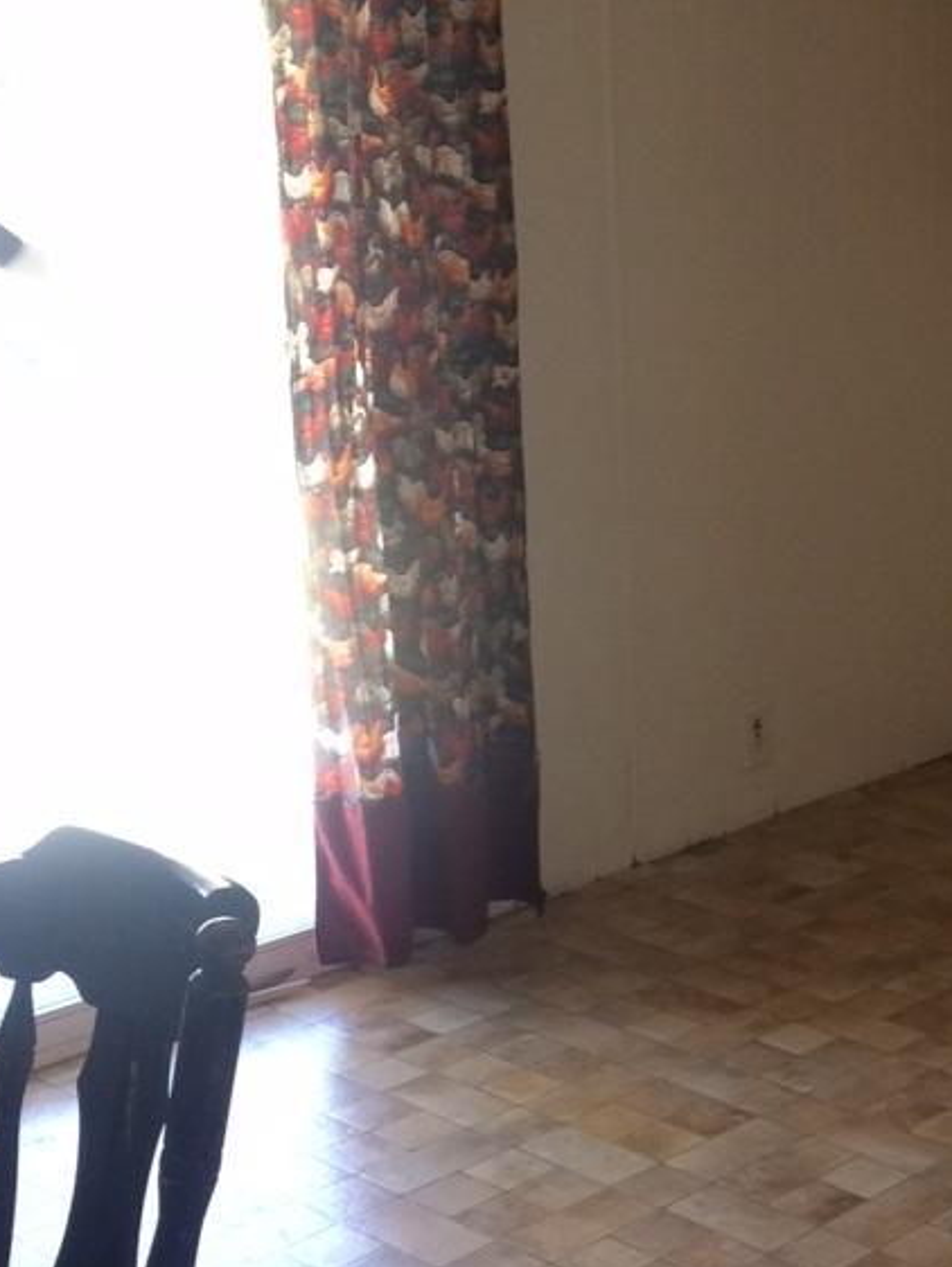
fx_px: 2418
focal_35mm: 66
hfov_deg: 21.6
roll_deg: +2.2
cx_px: 907
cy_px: 629
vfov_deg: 29.4
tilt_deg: -14.7
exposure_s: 1/30
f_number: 2.2
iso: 80
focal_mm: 4.15
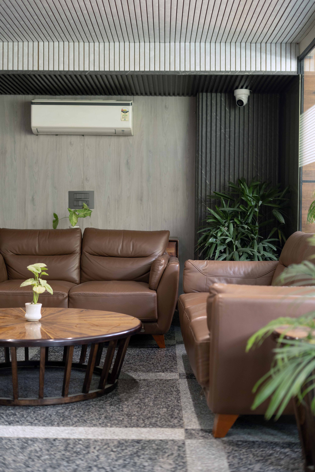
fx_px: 656
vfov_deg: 39.6
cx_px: 158
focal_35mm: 50
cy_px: 236
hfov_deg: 27.0
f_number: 2.5
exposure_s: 1/100
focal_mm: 50
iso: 1000
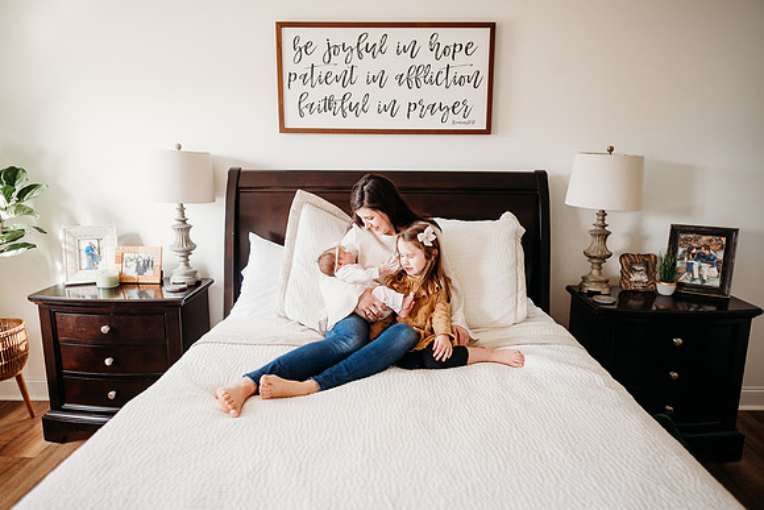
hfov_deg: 73.7
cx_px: 382
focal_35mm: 24
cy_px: 255
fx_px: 509
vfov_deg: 53.2
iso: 640
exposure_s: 1/250
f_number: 2.5
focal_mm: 24
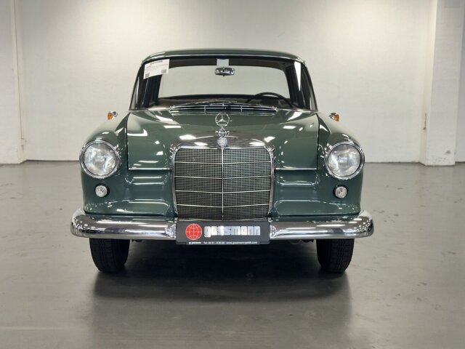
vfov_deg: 30.3
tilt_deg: -9.1
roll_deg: -0.6
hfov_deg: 39.7
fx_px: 645
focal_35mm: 48
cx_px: 232
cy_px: 174
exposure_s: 1/47
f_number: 1.78
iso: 40
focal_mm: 6.86
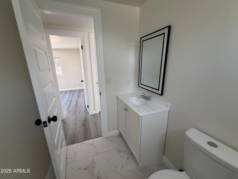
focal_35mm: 14
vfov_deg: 85.7
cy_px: 90
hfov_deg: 102.1
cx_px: 119
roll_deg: +1.7
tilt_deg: -13.6
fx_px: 96
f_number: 2.2
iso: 250
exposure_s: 1/121
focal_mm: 2.22
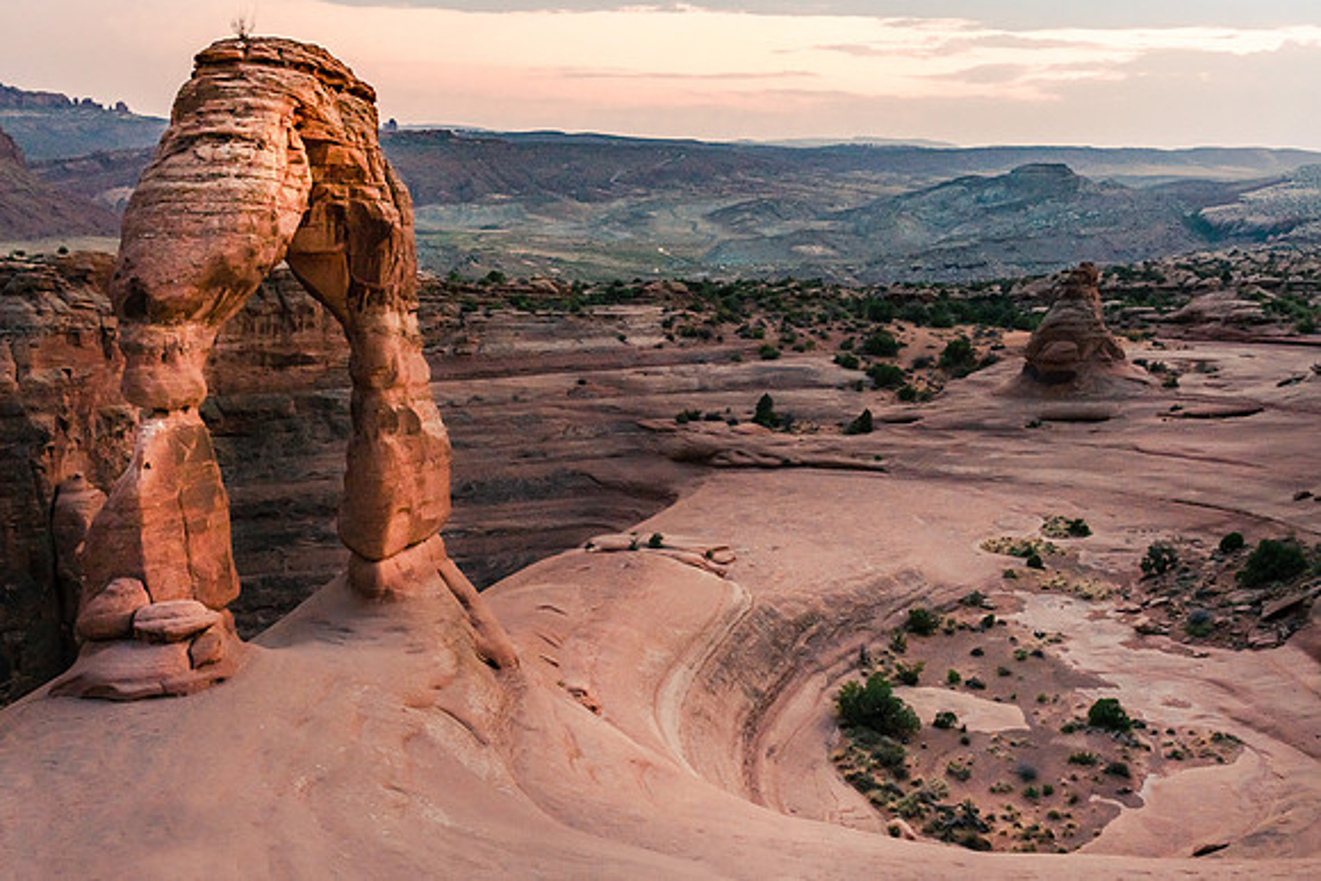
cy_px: 440
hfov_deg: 53.1
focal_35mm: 36
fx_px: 1321
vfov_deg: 36.9
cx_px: 660
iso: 800
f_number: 6.3
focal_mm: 24
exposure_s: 1/13
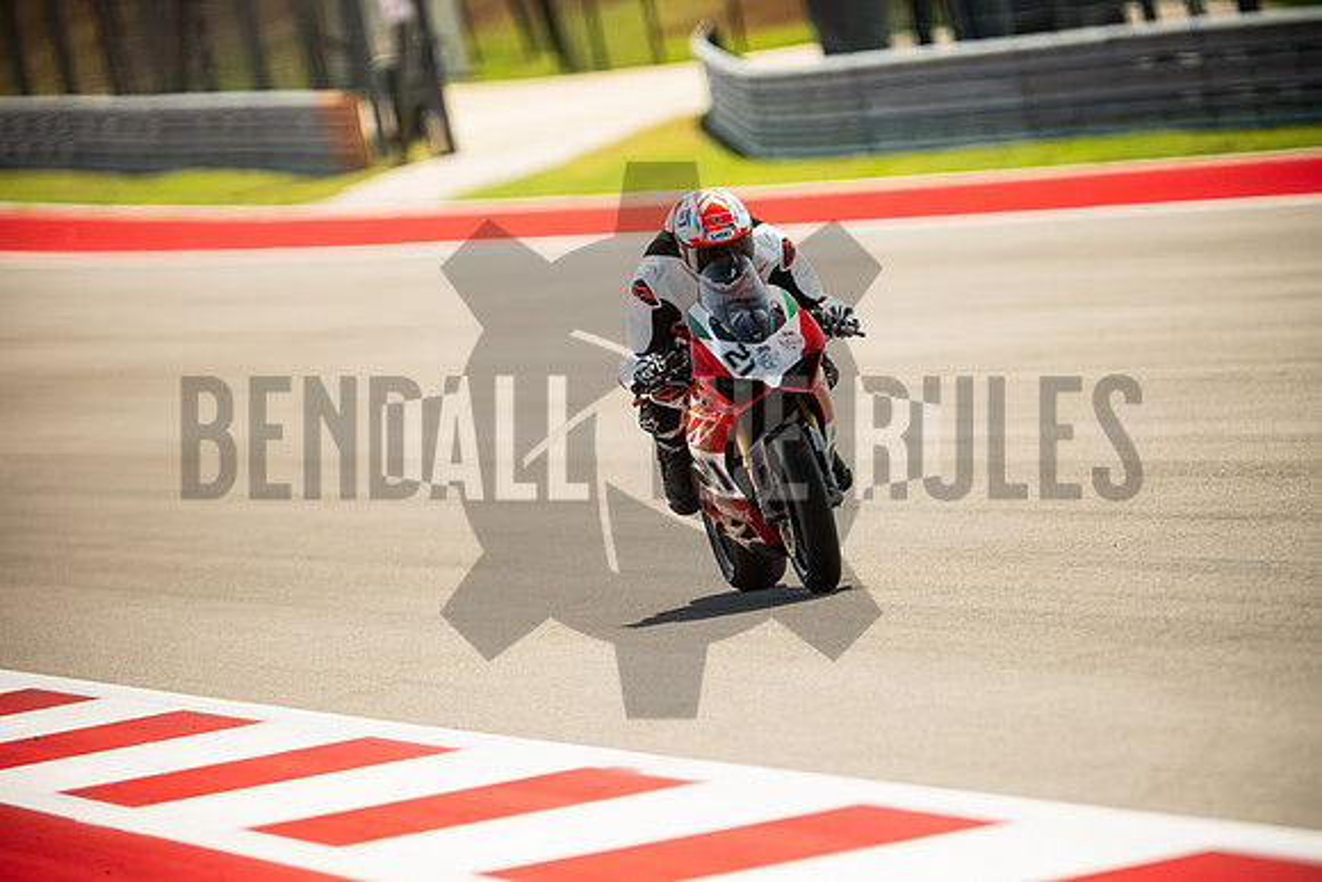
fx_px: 15426
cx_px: 661
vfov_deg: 3.3
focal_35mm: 420
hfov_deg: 4.9
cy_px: 441
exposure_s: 1/8000
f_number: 2.8
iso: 1600
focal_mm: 280
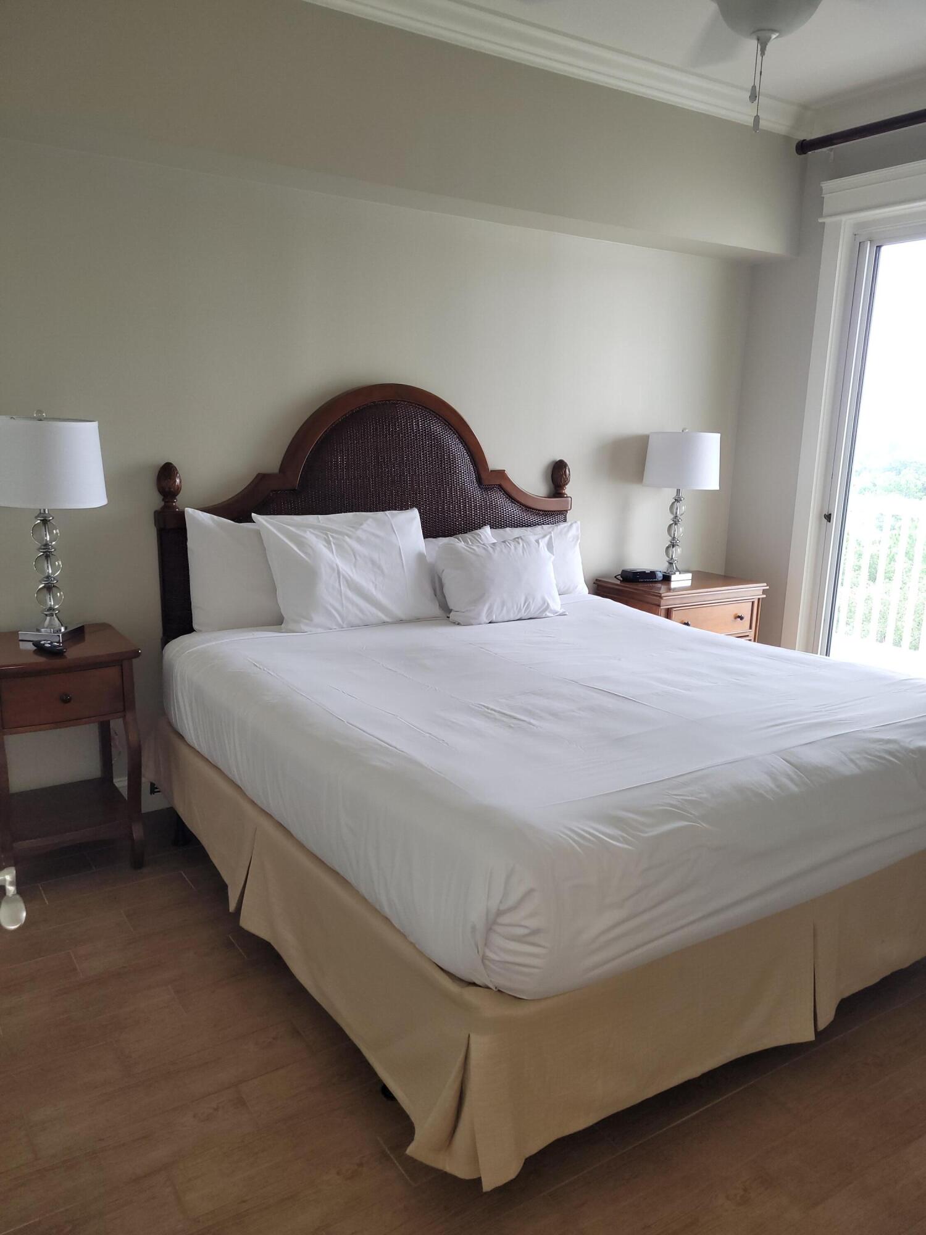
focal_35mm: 26
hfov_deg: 53.1
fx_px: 927
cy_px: 618
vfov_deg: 67.3
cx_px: 463
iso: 100
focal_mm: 5.4
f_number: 1.8
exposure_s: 1/60
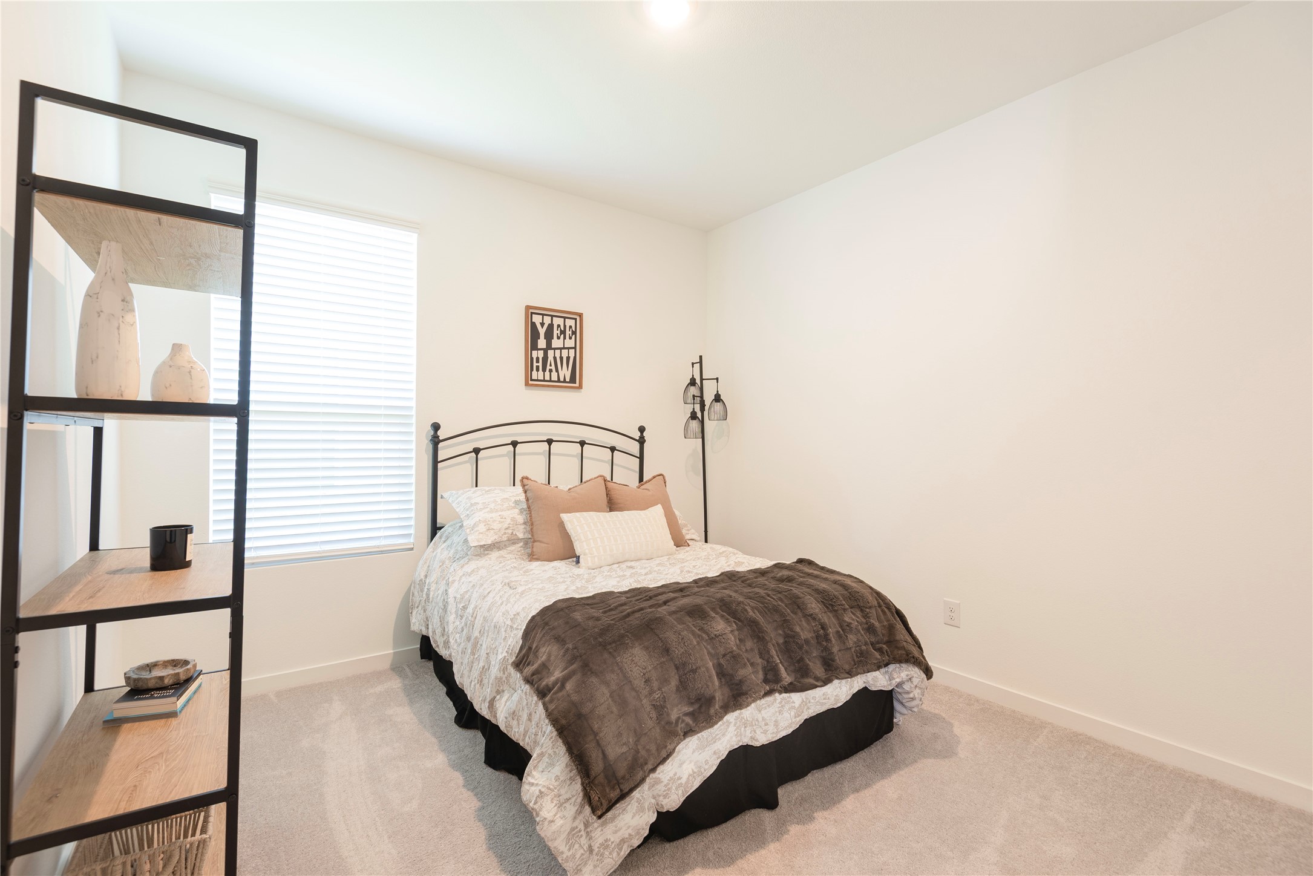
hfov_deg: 96.7
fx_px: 584
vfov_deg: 73.8
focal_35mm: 16
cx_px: 656
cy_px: 438
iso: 100
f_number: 7.1
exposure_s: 1/1.25
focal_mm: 16
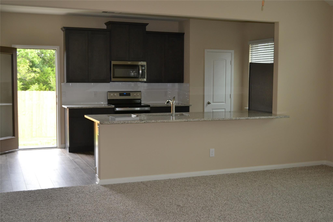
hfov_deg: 43.6
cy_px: 111
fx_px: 416
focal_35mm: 45
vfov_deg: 29.9
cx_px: 166
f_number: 4.5
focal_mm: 30
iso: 400
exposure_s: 1/100
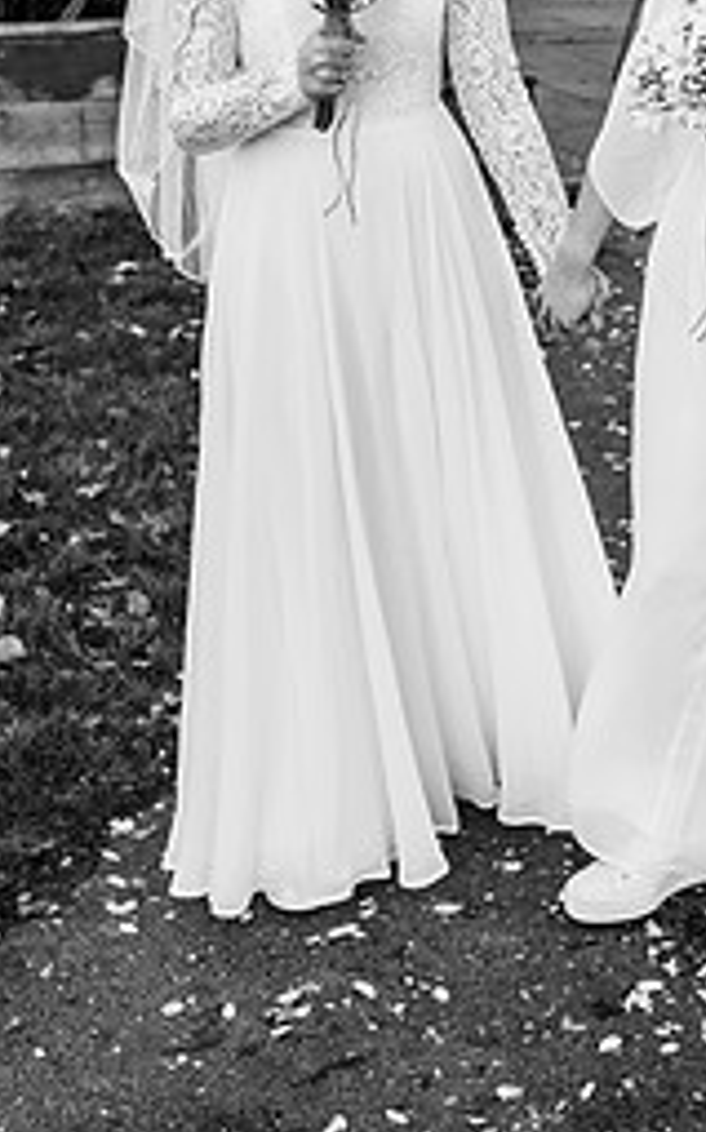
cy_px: 226
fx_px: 1943
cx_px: 562
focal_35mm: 63
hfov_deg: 20.4
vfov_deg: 31.6
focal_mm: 35
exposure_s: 1/400
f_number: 3.5
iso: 100
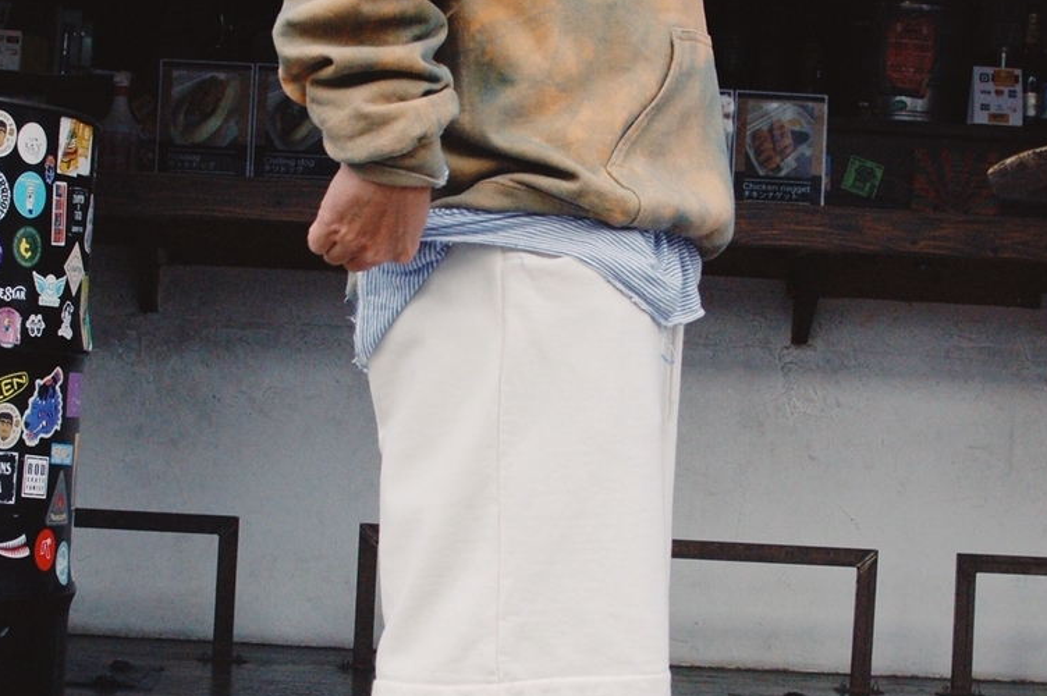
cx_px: 494
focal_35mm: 84
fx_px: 2435
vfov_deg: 16.2
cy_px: 447
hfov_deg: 24.3
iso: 800
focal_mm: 35
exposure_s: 1/400
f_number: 10
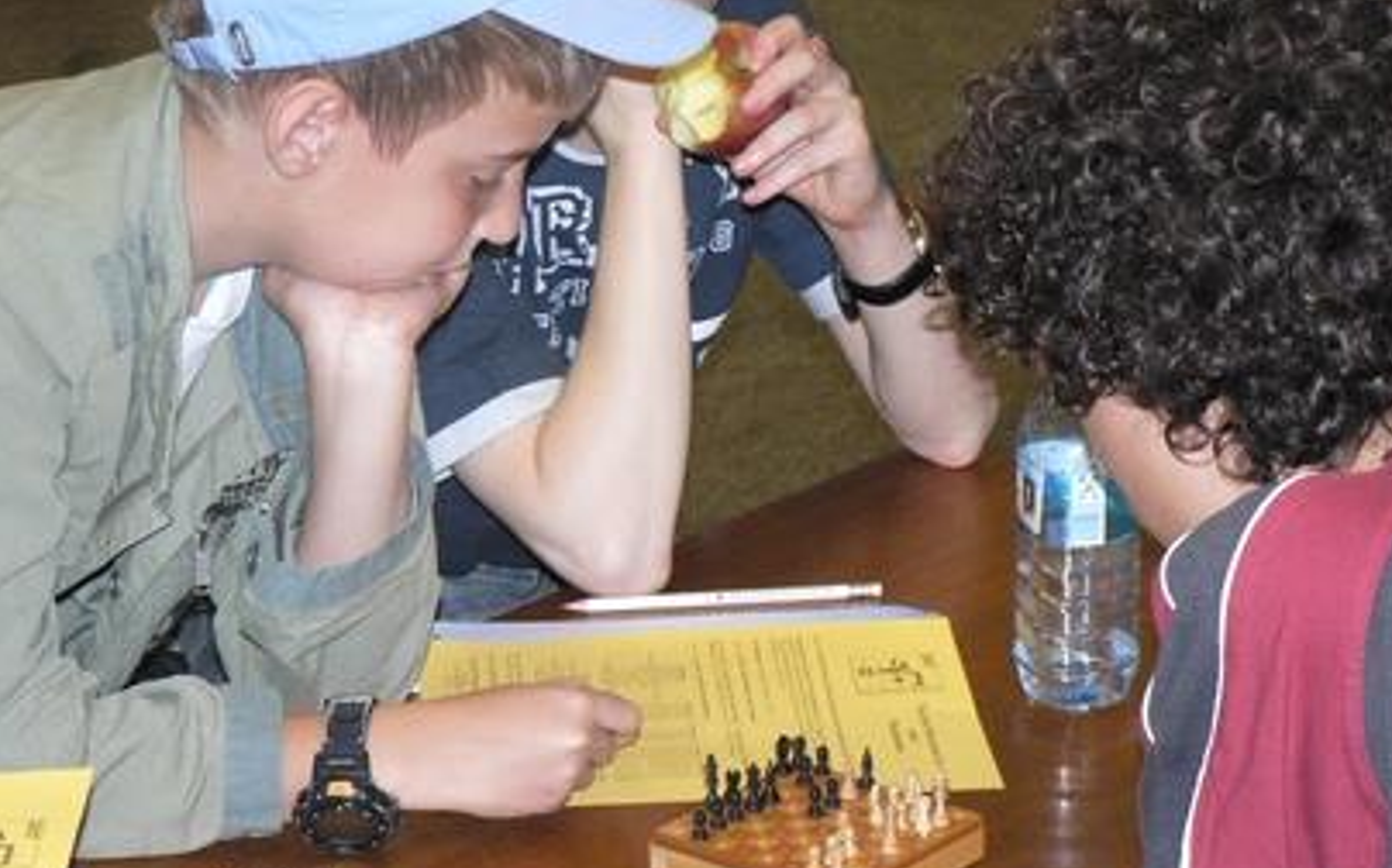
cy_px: 341
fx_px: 4247
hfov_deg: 18.6
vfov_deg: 11.7
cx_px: 684
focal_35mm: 112
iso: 300
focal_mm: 13.4
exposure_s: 1/60
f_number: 3.2
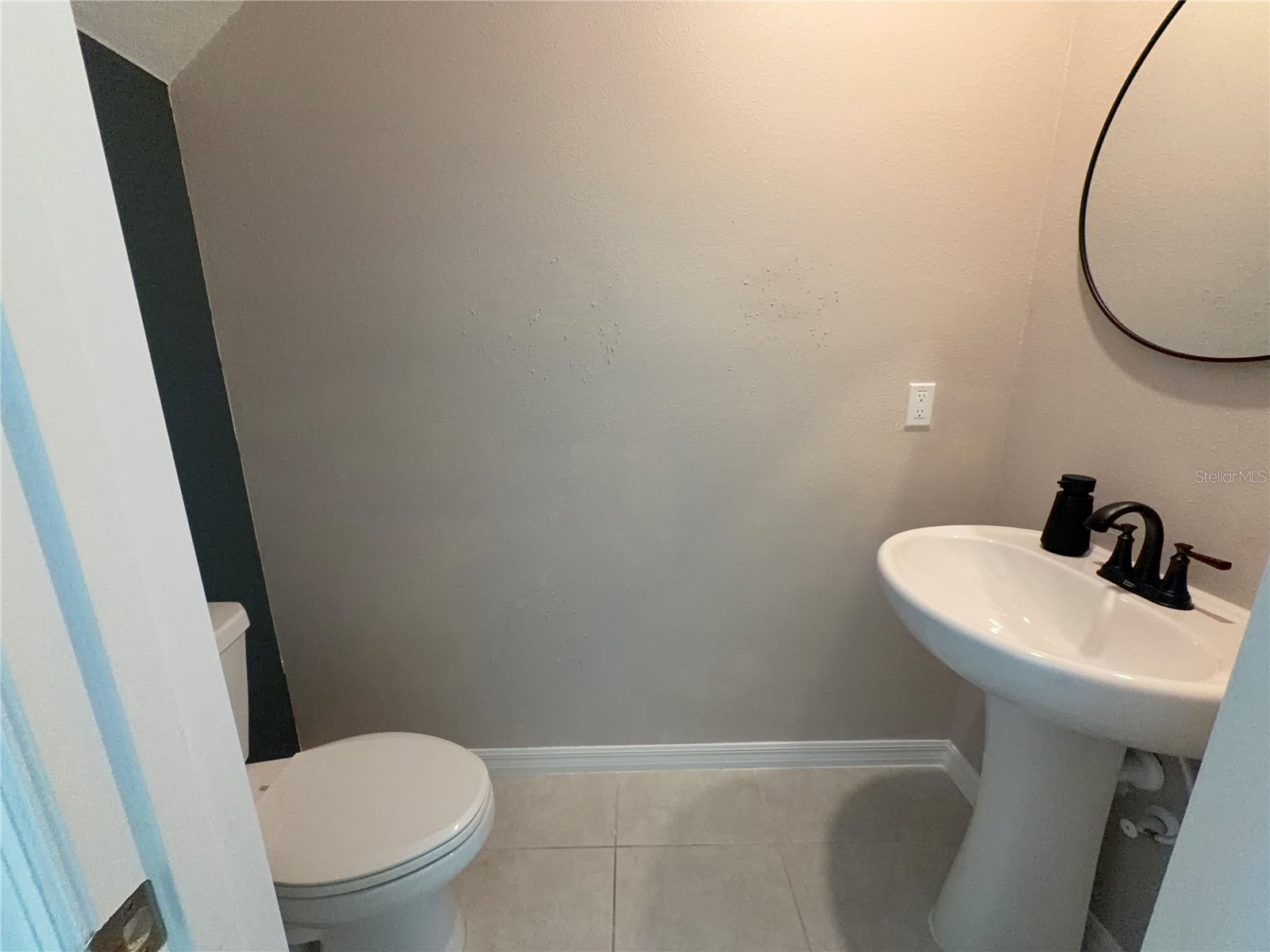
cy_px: 476
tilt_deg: -14.7
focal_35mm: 14
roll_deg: +0.4
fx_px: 514
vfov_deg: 85.7
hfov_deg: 102.1
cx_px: 635
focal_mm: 2.22
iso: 200
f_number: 2.2
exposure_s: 1/60
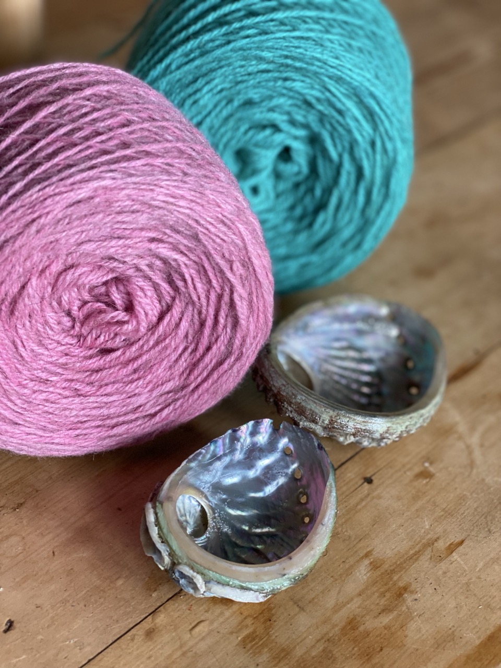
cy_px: 334
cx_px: 250
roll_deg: -6.3
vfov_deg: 36.8
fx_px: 1003
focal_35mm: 52
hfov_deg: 28.0
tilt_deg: -40.2
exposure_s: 1/122
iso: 160
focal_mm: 6
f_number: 2
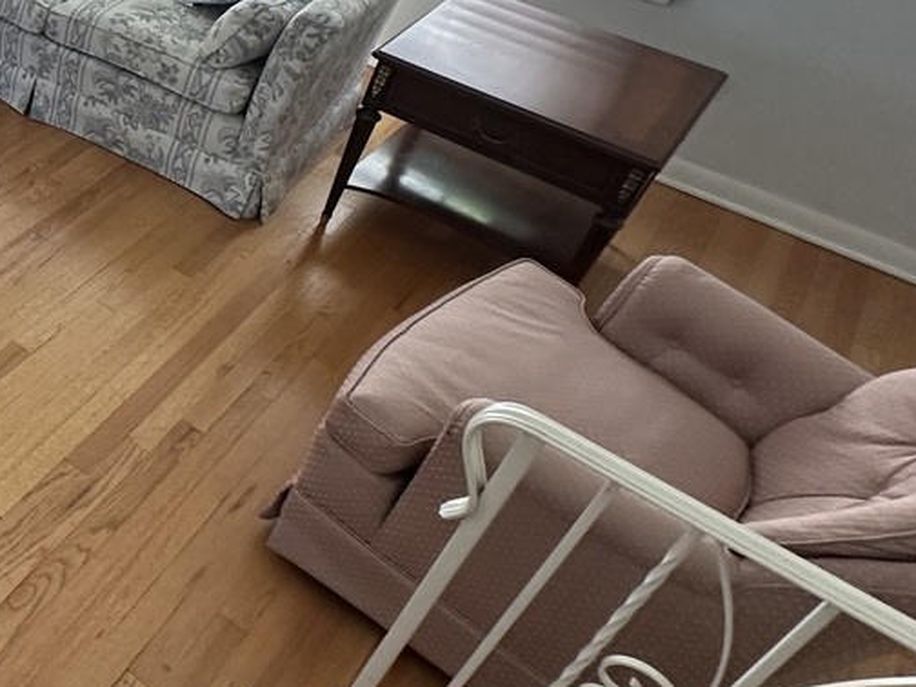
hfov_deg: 36.3
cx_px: -182
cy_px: 122
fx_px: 1058
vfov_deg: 34.7
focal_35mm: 40
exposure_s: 1/60
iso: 320
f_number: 2.2
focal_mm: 2.22
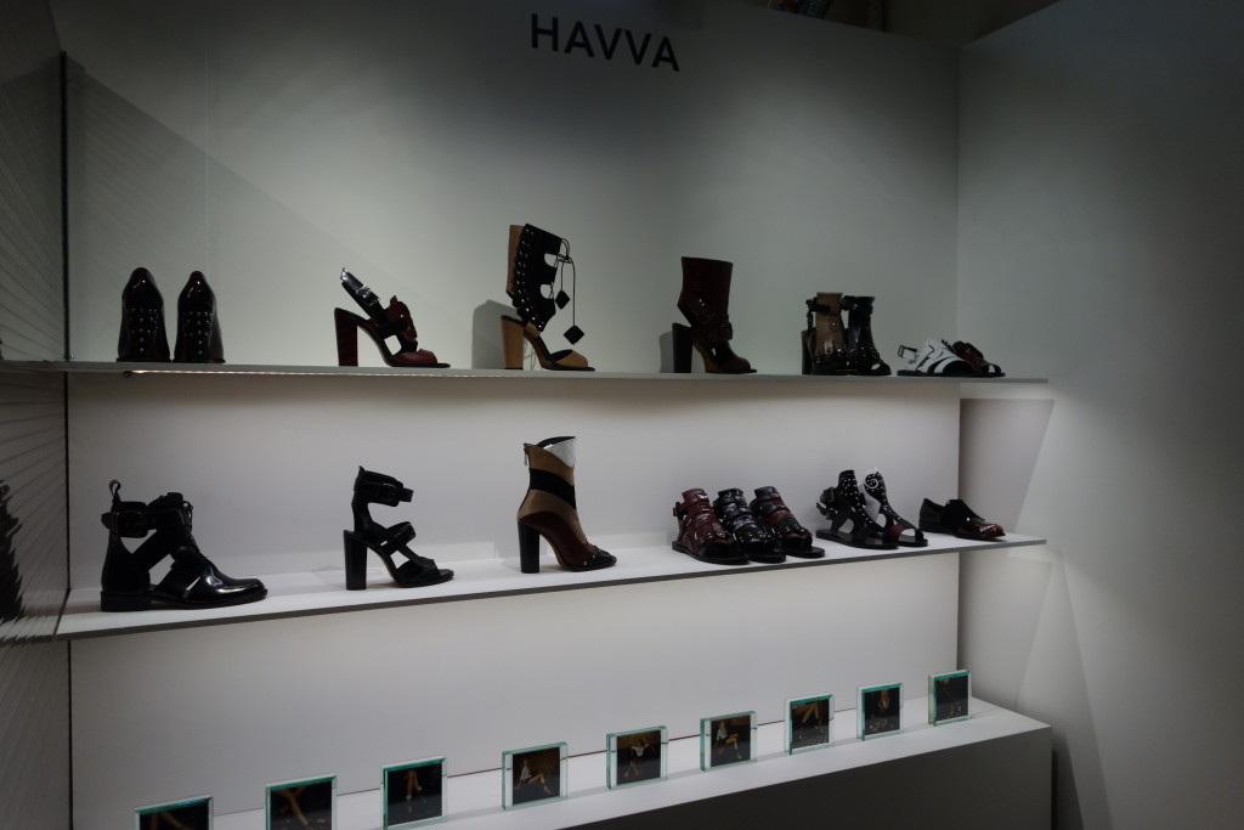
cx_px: 622
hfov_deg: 65.5
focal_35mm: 28
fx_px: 968
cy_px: 415
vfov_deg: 46.4
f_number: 2.5
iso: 320
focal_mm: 10.4
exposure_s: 1/250
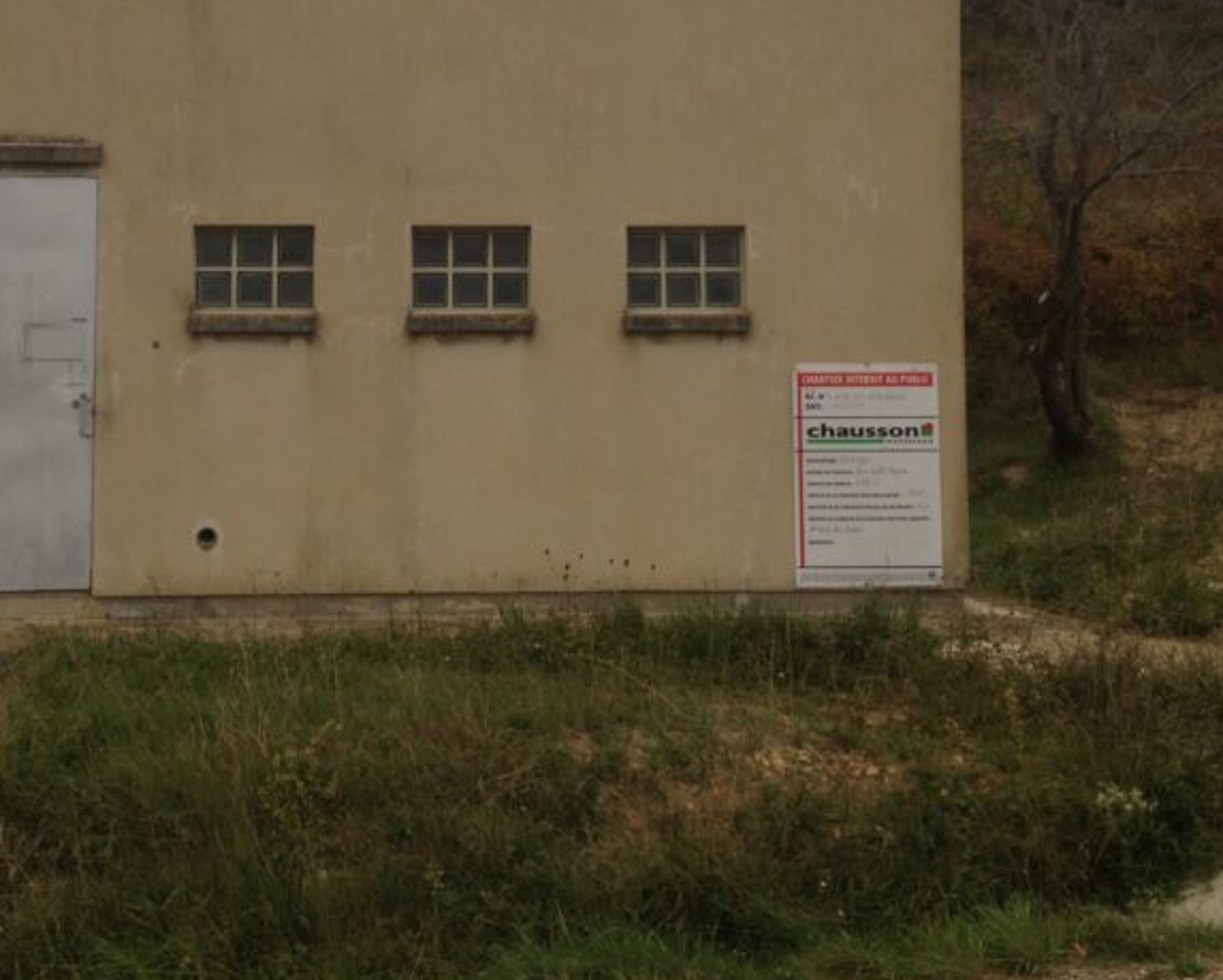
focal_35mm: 61
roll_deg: +0.4
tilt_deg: +2.7
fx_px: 2209
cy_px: 235
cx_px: 446
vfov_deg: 24.7
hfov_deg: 30.8
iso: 50
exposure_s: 1/185
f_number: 2.4
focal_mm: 4.28
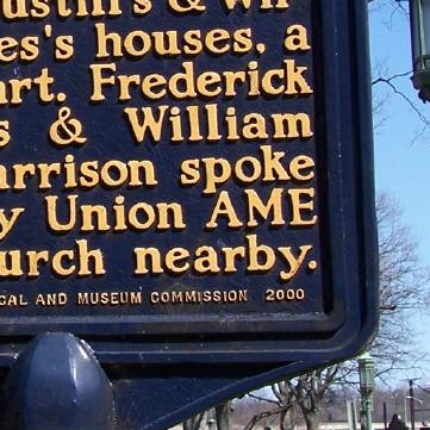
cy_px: 88
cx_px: 10
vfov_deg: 13.0
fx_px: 1883
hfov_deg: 12.9
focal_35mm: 134
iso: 64
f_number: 4
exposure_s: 1/320
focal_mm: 6.3
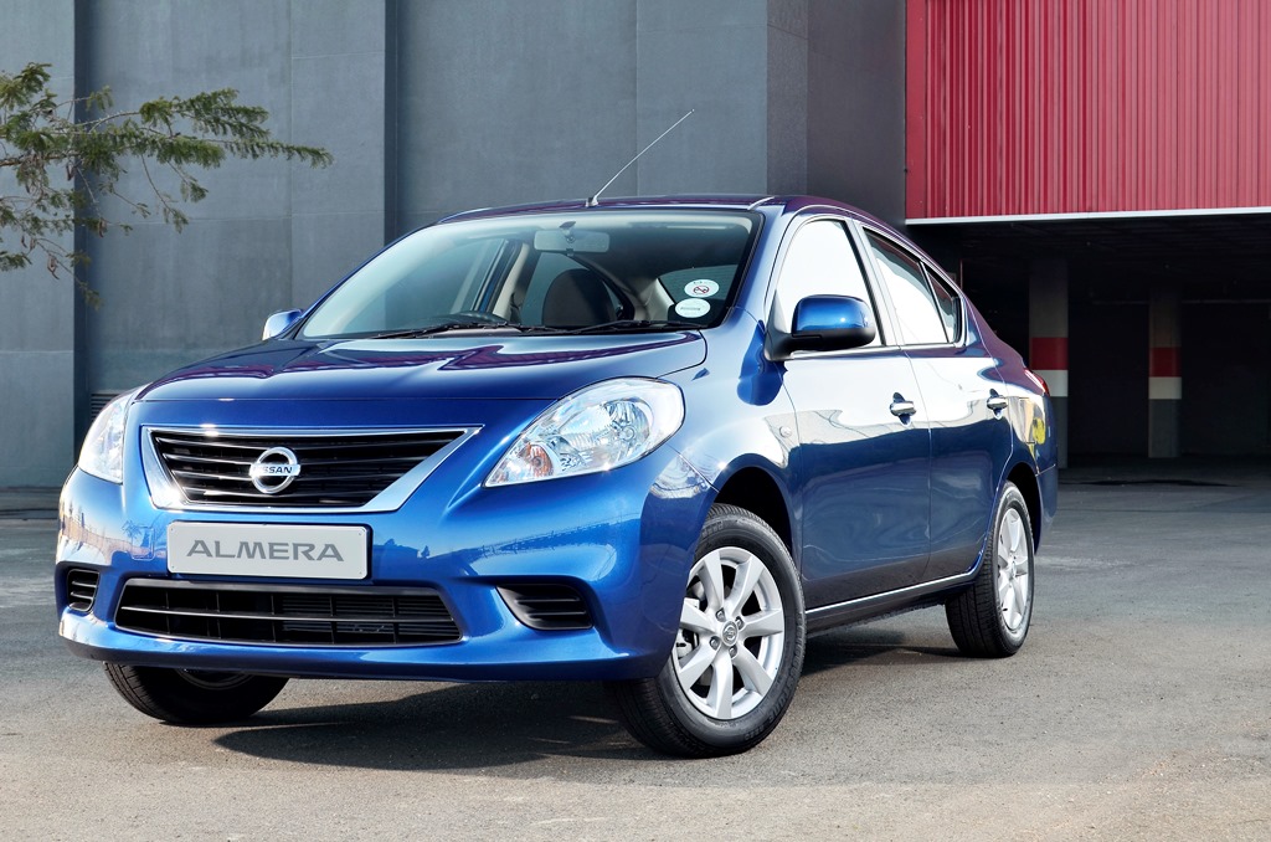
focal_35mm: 68
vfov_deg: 20.1
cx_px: 636
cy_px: 421
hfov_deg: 29.9
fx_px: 2378
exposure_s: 1/8
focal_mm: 45
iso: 100
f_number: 8
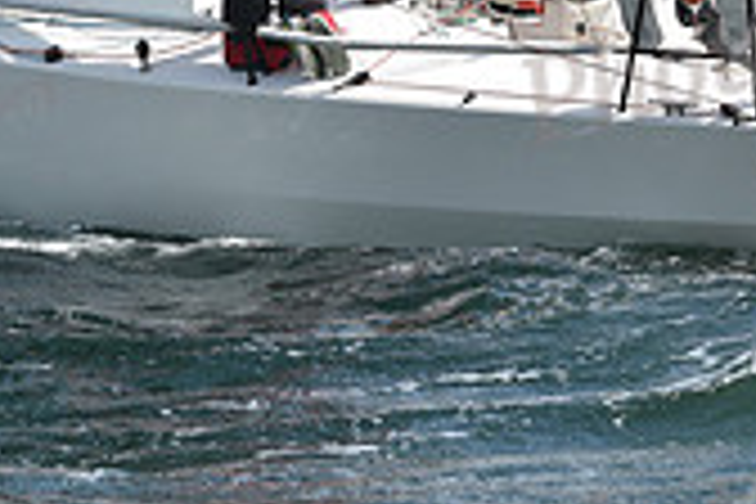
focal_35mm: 241
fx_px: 5061
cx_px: 292
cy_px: -142
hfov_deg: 8.5
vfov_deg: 5.7
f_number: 6.3
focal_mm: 70
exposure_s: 1/1250
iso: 200
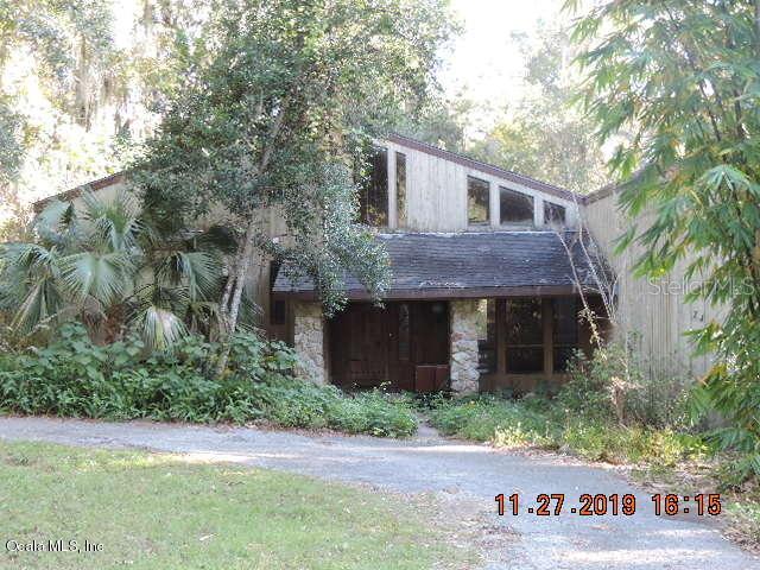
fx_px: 1032
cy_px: 285
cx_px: 380
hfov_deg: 40.4
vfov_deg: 30.9
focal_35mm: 47
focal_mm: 8.3
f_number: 3.5
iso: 220
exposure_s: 1/50
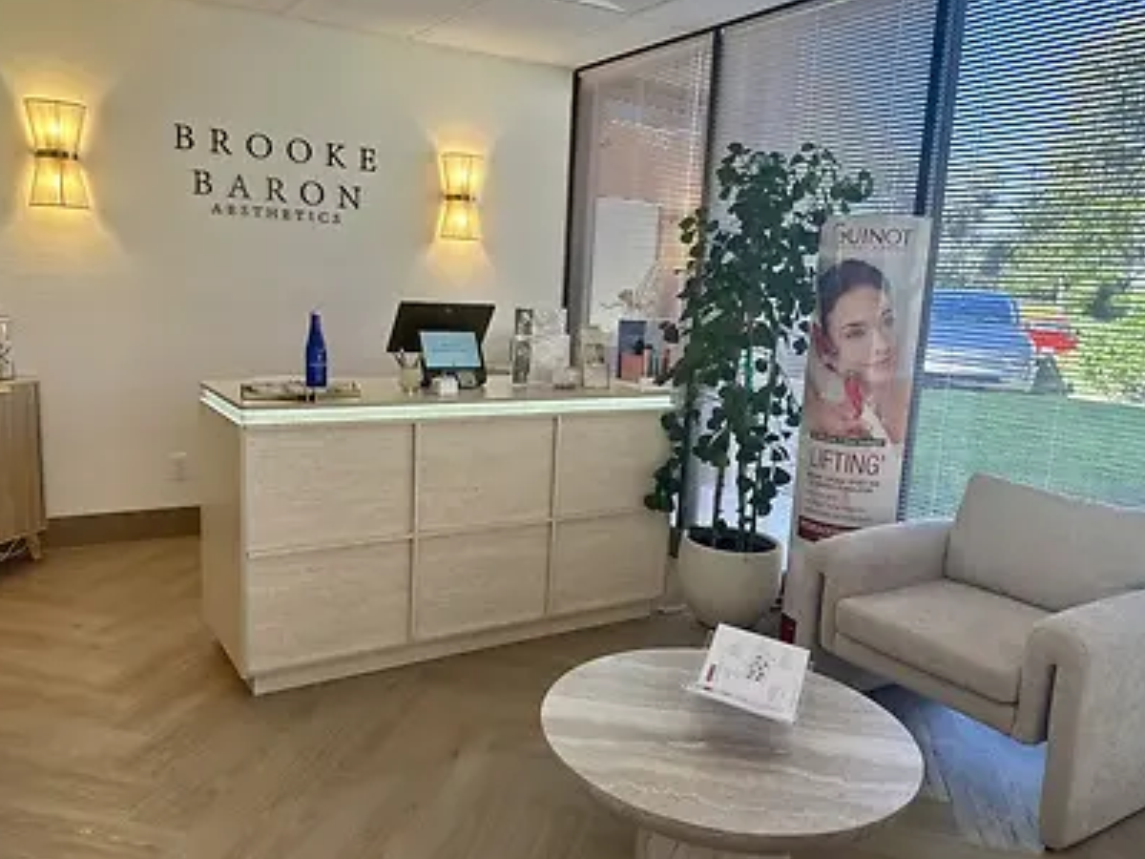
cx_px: 555
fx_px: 893
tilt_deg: -9.6
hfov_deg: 65.3
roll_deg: -2.8
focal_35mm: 27
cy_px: 440
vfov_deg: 51.3
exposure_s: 1/120
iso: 125
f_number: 1.78
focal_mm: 6.86
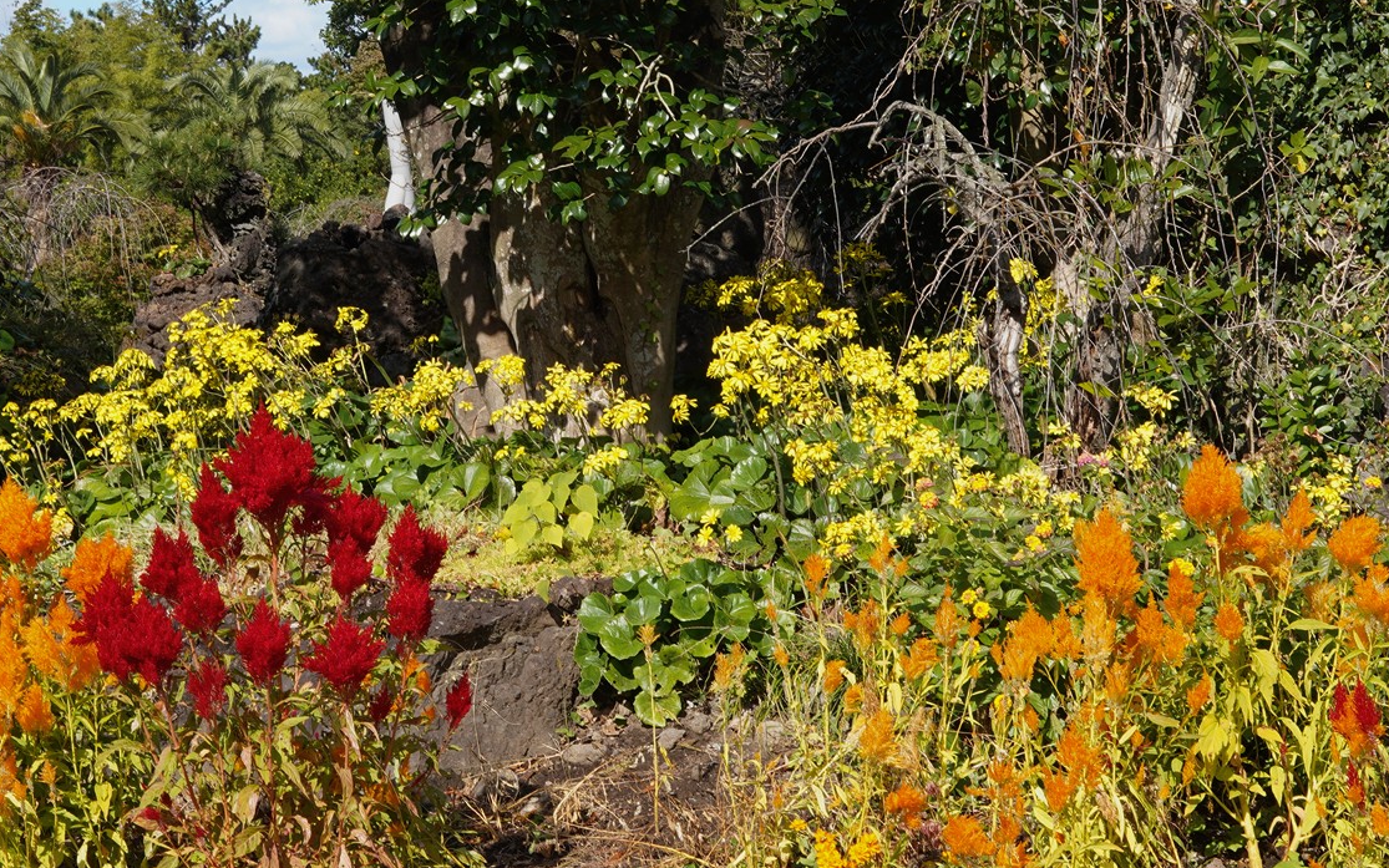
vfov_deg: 20.2
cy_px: 288
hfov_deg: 32.0
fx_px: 2423
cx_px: 610
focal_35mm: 64
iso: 200
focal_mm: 35
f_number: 14
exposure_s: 1/100
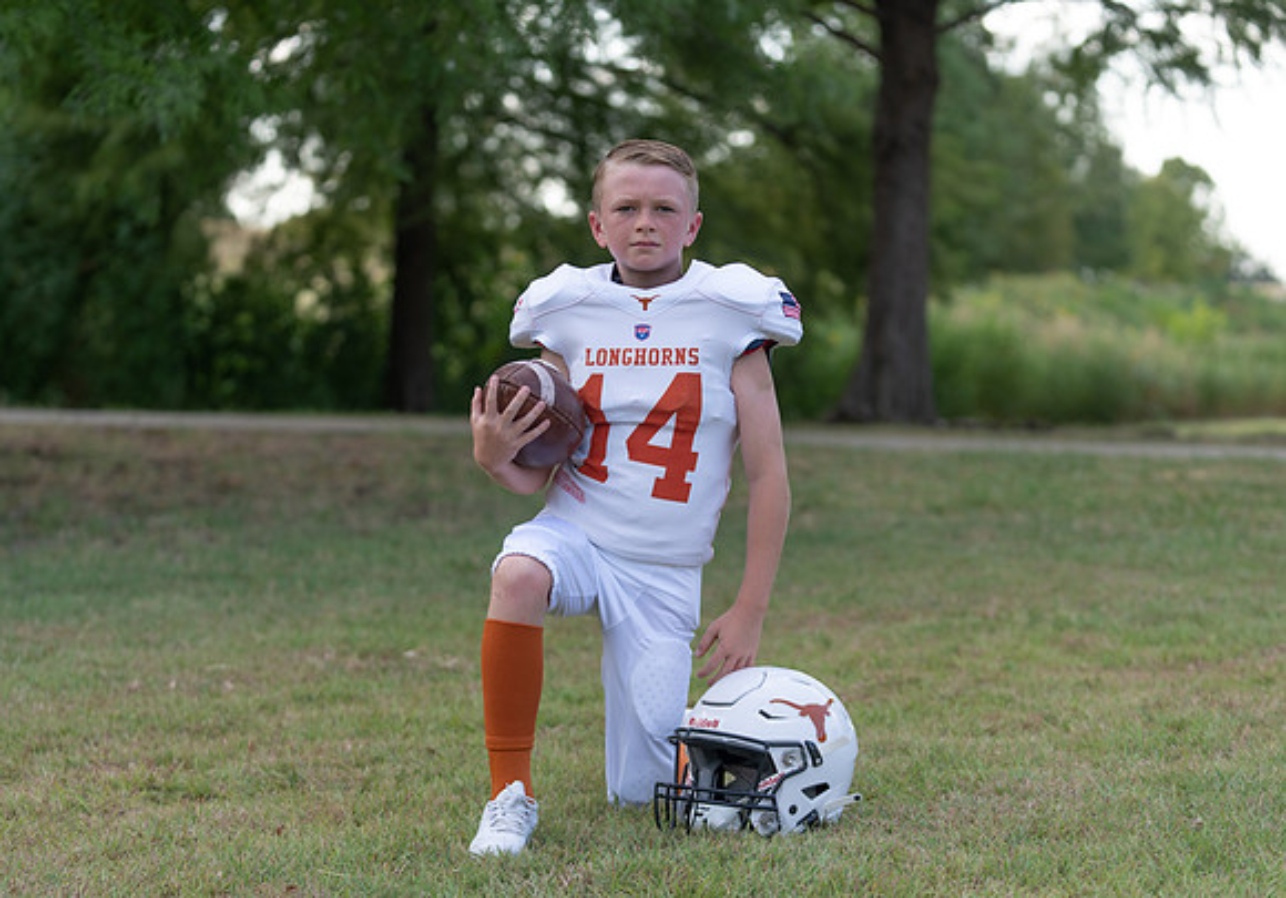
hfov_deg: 24.4
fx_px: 2971
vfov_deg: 17.2
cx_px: 648
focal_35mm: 82
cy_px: 475
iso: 100
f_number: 2.8
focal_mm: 75
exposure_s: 1/400
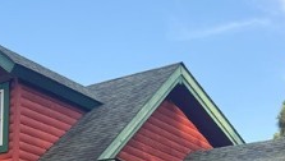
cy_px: 296
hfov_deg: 22.0
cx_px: -52
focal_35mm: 90
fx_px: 681
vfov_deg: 12.3
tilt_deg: +2.0
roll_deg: -2.2
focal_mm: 6.76
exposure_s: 1/708
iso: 80
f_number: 1.78
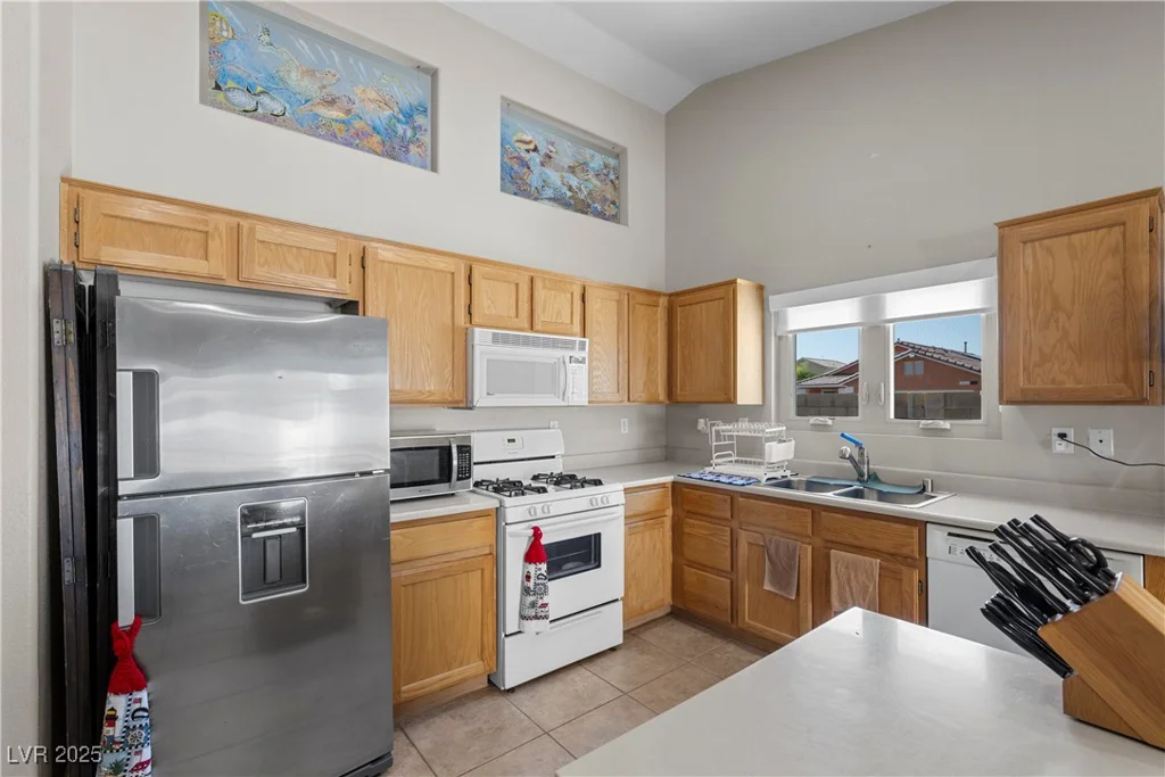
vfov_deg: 73.8
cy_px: 388
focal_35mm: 16
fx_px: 518
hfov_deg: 96.7
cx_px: 582
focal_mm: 16
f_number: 8
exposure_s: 1/2.5
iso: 500
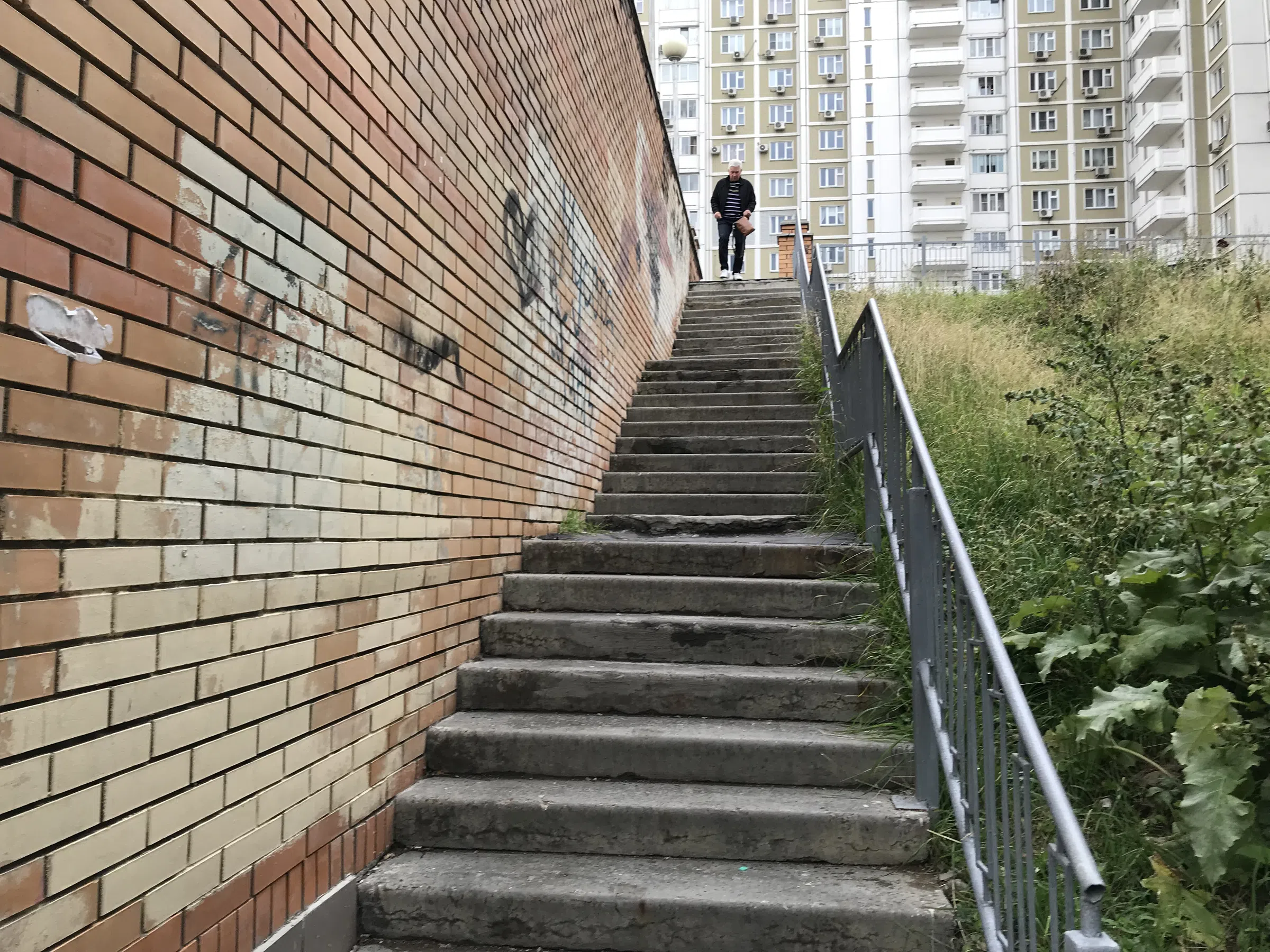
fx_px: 1027
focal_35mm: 28
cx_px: 635
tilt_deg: +6.4
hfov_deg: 63.4
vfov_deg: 49.7
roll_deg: -0.3
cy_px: 476
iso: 20
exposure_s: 1/164
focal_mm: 3.99
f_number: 1.8
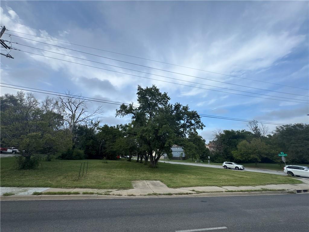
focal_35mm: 14
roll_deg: -3.3
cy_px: 116
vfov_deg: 85.7
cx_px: 154
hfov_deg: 102.1
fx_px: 125
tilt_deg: +21.2
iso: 50
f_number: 2.2
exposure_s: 1/1832
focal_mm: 2.22
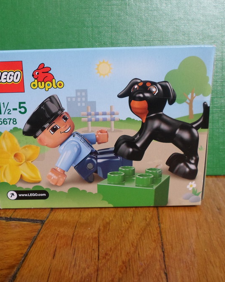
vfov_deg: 54.2
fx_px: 275
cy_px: 141
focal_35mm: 33
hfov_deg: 44.3
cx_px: 91
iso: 120
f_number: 2.5
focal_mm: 4.5
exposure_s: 1/30
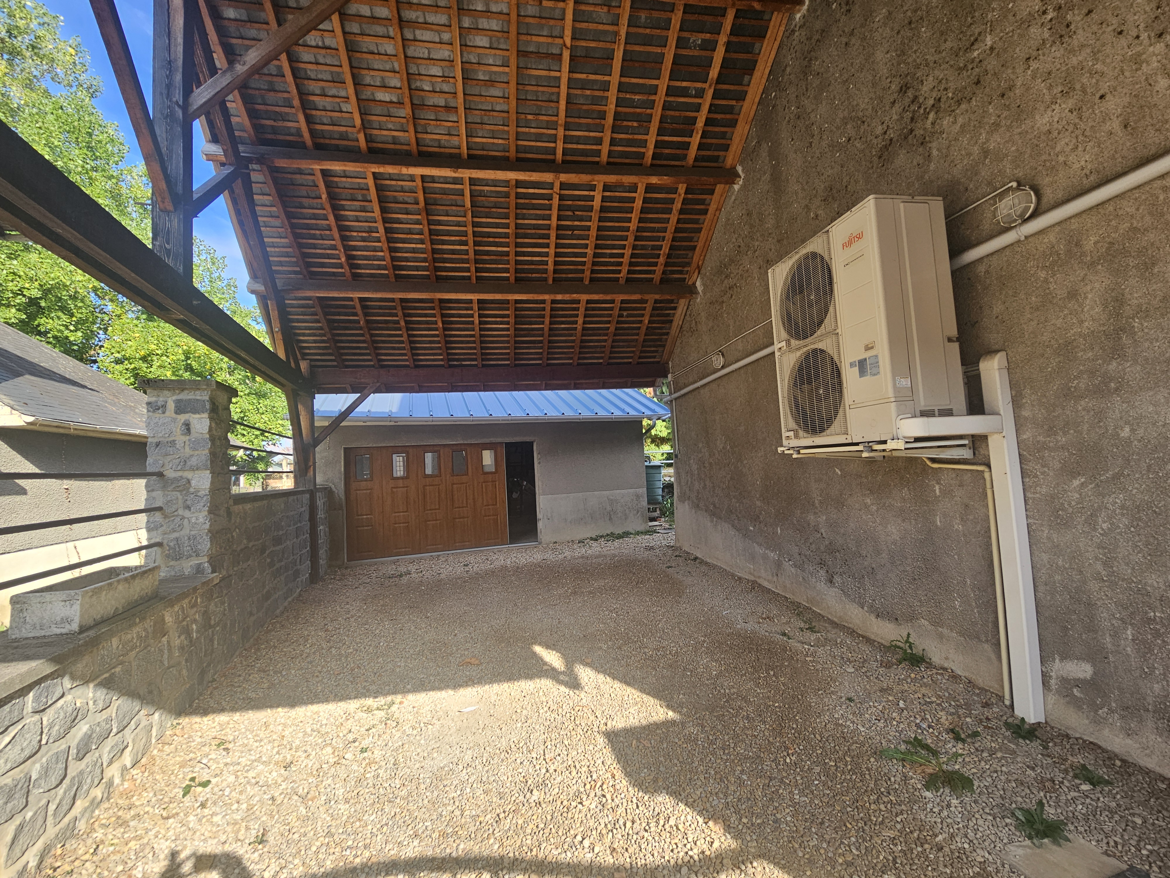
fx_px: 439
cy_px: 439
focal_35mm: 13
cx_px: 585
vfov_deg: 89.9
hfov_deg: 106.2
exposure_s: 1/299
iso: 50
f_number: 2.2
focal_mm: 2.2
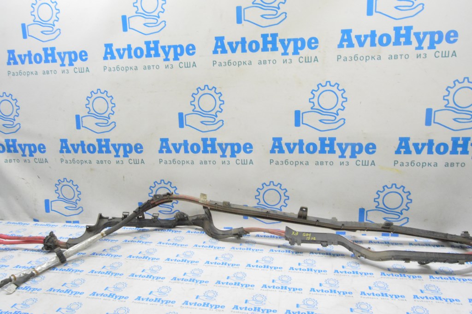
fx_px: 354
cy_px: 157
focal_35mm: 27
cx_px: 236
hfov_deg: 67.4
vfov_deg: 47.9
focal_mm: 18
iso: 6400
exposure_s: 1/15
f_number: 20
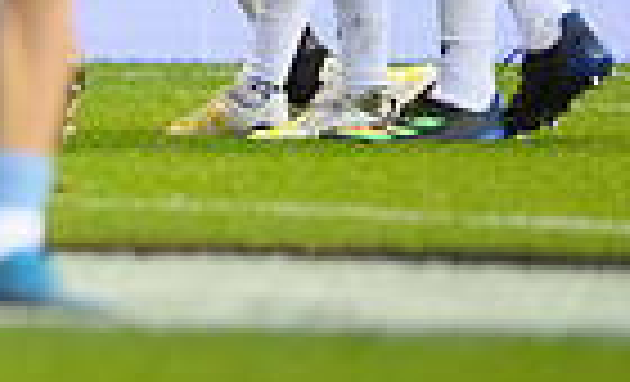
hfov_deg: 1.1
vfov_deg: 0.6
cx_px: -791
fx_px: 34015
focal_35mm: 1997
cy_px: -358
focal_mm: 400
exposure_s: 1/1000
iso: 5000
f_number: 3.5
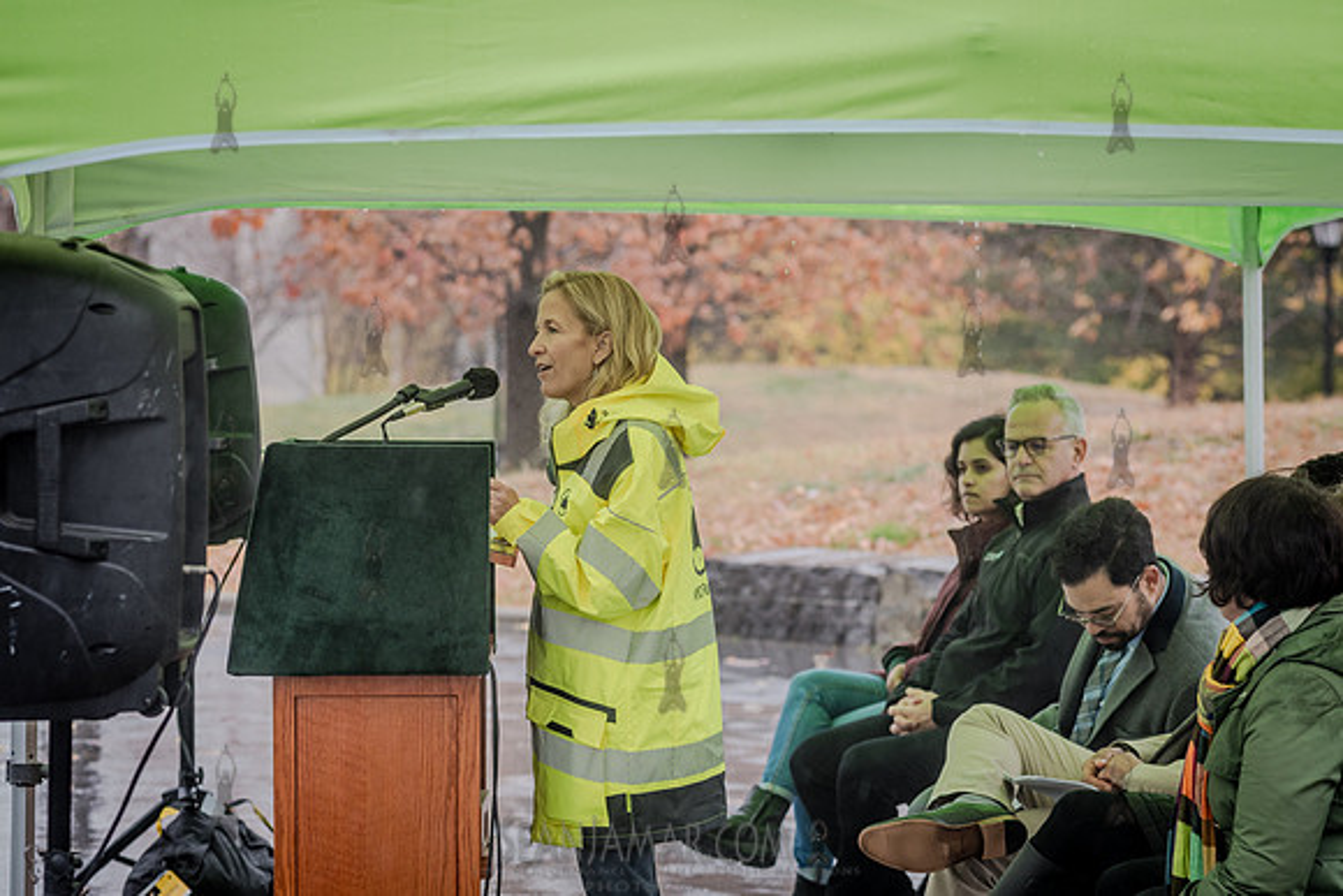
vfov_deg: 10.2
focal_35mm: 134
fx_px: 5007
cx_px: 672
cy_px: 448
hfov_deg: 15.3
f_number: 5.6
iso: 640
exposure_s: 1/250
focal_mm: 125
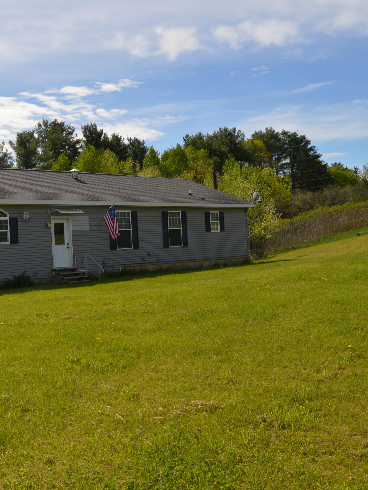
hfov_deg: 34.0
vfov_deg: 46.8
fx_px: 567
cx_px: 35
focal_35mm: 40
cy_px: 243
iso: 100
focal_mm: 18
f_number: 11
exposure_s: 1/200
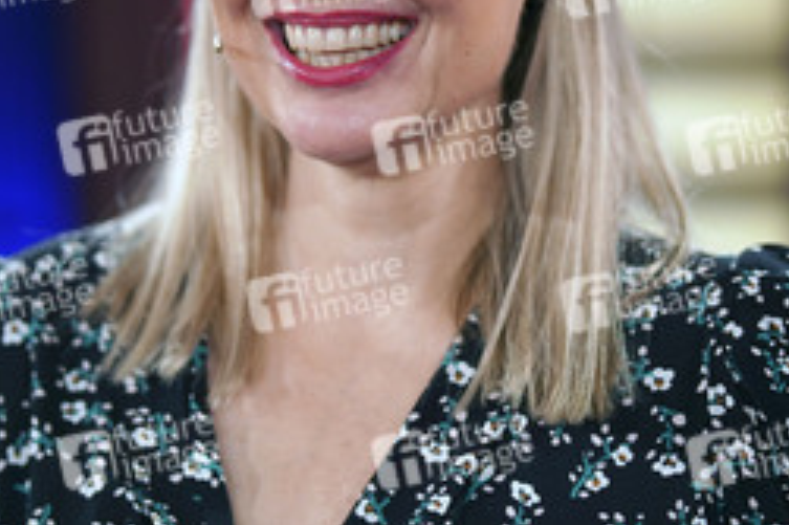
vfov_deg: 15.0
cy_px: 60
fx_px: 1971
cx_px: 369
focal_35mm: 90
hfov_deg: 22.6
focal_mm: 50
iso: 1000
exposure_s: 1/400
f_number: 1.8
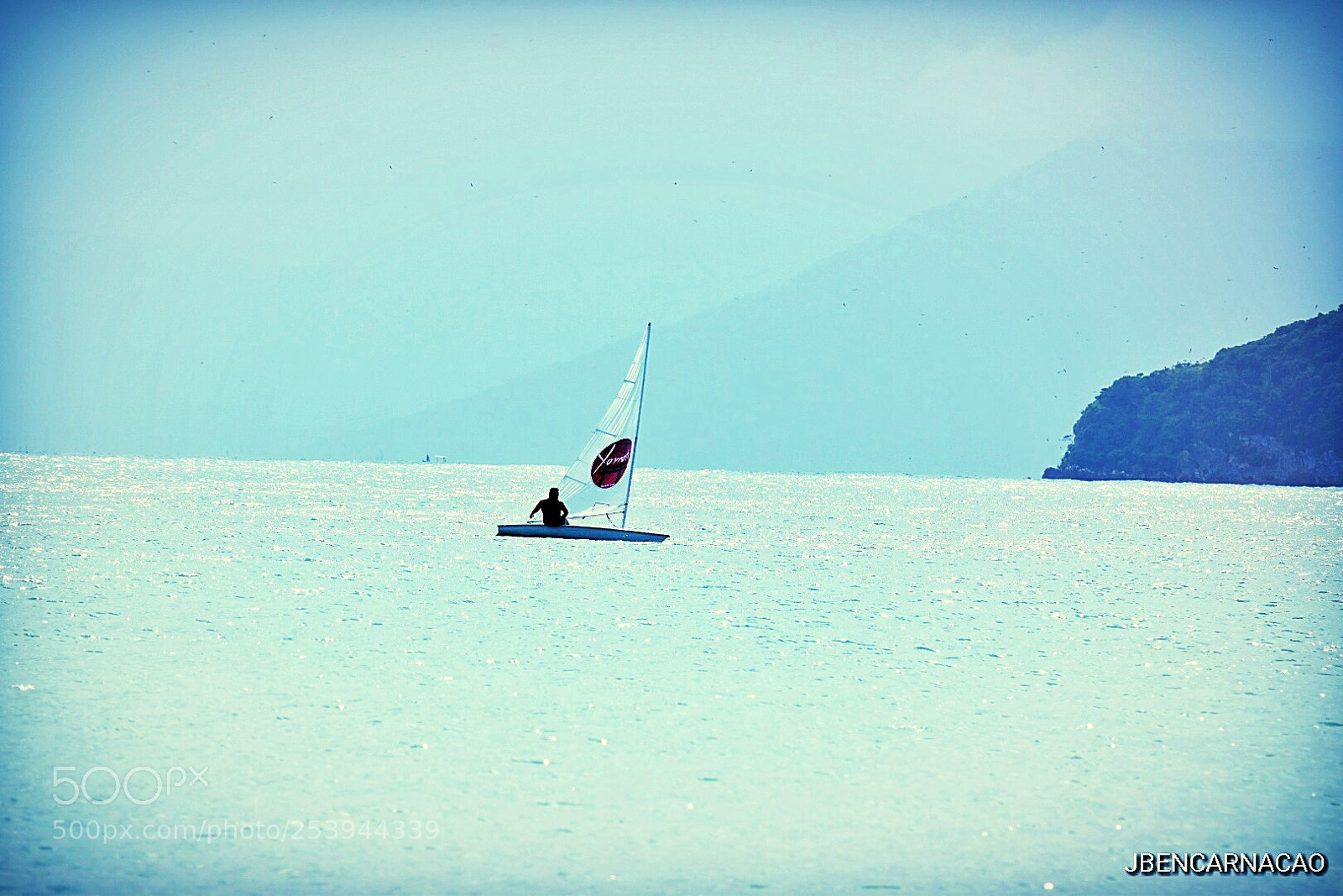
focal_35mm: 450
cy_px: 448
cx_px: 672
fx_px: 16788
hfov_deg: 4.6
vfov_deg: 3.1
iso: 200
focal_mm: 300
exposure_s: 1/500
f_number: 11
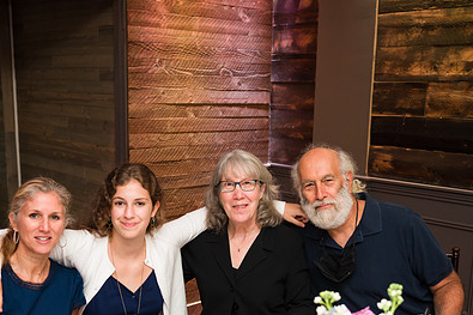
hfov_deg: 41.9
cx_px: 208
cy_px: 230
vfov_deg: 28.3
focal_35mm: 47
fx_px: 617
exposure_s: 1/125
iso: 1250
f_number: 3.2
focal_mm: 32
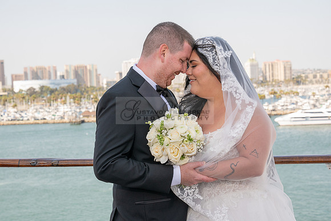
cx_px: 166
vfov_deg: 19.5
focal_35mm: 70
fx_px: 644
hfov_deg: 28.8
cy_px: 110
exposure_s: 1/200
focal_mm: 70
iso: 200
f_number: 9
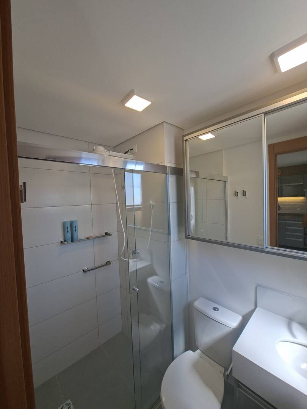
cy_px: 204
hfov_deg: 89.9
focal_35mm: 13
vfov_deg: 106.2
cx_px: 154
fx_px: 154
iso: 40
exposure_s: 1/120
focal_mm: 1.74
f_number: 2.2
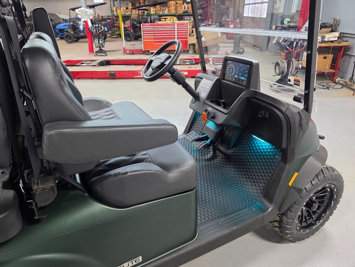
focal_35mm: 23
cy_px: 134
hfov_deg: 73.9
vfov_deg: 58.9
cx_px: 178
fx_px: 236
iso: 320
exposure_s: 1/120
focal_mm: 6.3
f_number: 1.7
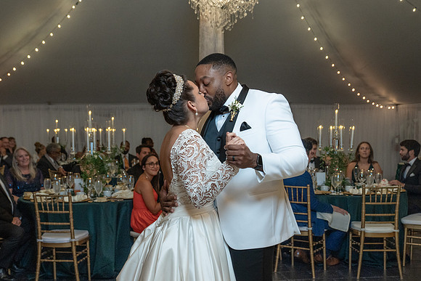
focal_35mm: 46
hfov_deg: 43.1
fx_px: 533
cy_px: 146
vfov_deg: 29.5
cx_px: 192
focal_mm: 37
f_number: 4
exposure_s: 1/200
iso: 2000
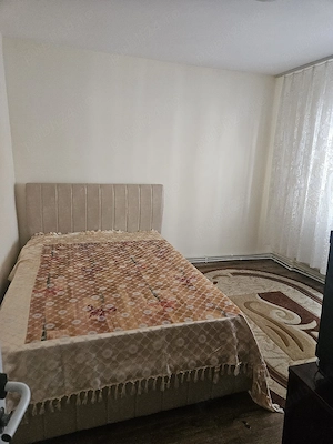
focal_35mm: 23
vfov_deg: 73.9
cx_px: 166
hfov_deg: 58.9
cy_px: 222
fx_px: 295
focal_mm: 5.4
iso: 640
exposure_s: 1/100
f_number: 1.8
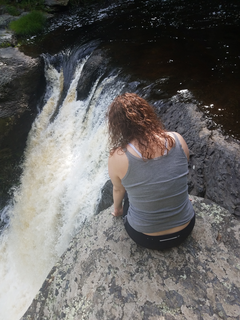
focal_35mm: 26
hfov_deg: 53.1
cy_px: 160
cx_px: 120
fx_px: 240
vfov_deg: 67.3
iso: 40
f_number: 1.7
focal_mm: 4.2
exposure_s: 1/375
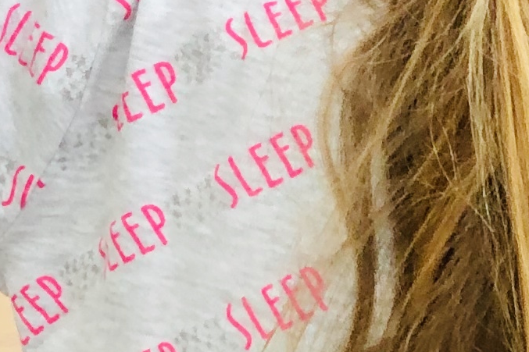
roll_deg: +2.7
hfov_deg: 6.4
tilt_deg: -12.6
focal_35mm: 322
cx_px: 364
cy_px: -439
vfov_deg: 4.2
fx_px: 4730
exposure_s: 1/60
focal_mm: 6
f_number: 2.4
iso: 32
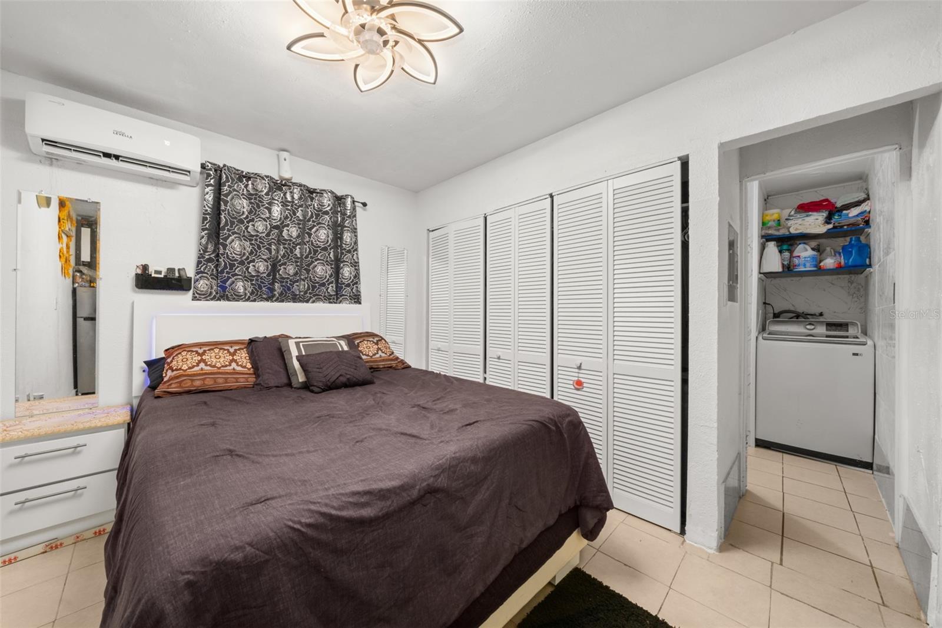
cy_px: 314
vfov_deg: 90.0
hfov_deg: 112.6
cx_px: 471
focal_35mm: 12
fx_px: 314
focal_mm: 12
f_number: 11
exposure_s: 1/1.25
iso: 400
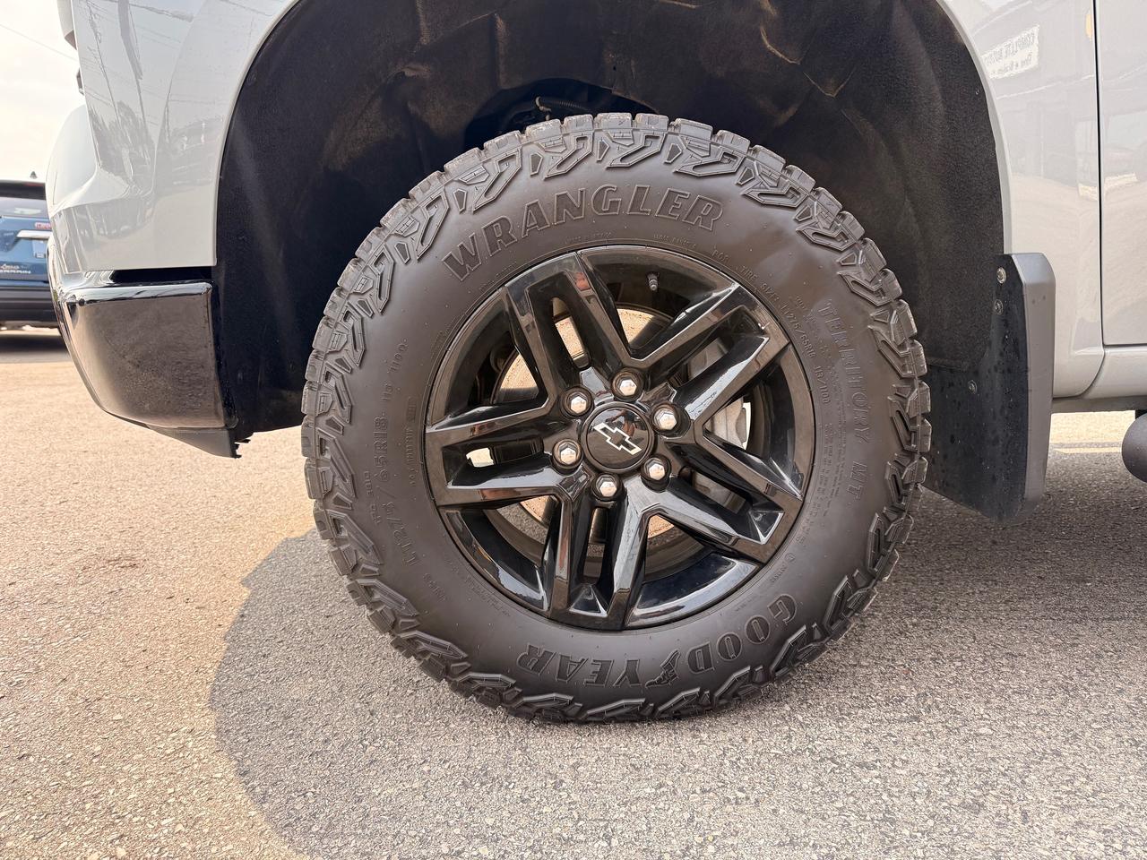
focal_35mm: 24
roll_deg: +1.2
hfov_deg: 71.6
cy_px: 430
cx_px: 574
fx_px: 795
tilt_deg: -6.7
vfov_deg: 56.8
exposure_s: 1/772
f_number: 1.78
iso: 100
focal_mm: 6.76
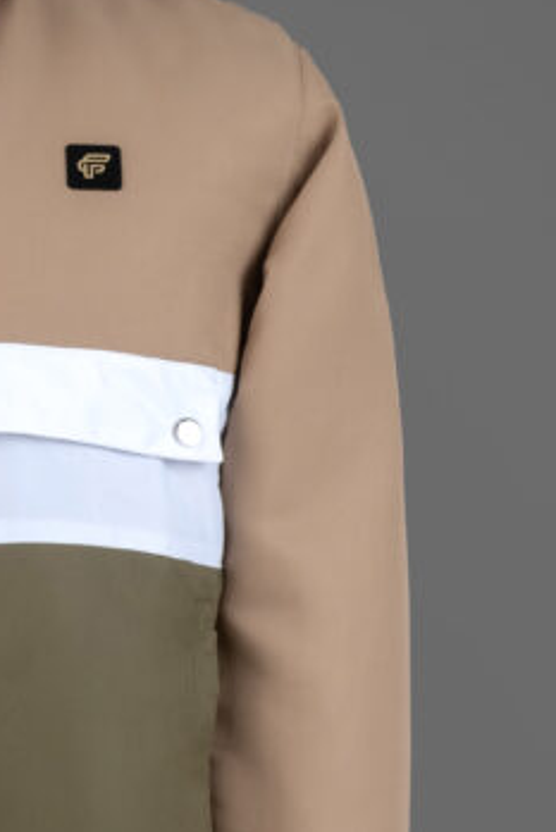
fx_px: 6271
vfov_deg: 7.6
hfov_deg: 5.1
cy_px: 260
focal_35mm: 271
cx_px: -117
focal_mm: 55
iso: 400
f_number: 11
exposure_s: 1/100
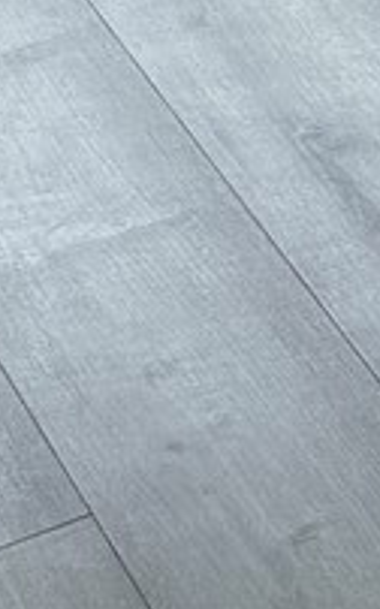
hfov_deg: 6.5
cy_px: -1794
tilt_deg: -2.8
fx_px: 3352
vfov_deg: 7.5
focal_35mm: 202
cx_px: 437
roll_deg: -1.8
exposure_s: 1/176
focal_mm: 6.76
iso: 80
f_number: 1.78
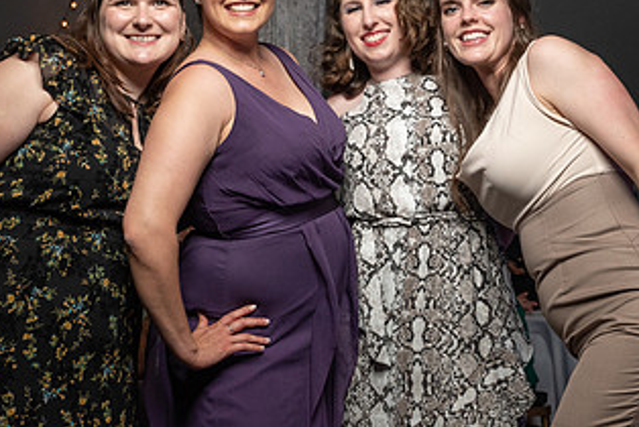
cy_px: 119
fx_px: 1173
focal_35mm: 66
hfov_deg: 30.5
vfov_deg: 20.5
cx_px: 314
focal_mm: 30
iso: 1600
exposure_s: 1/200
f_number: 5.6
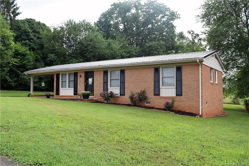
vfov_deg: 38.3
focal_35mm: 34
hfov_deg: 55.1
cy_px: 83
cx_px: 124
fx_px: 239
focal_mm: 23
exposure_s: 1/250
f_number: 8
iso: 200
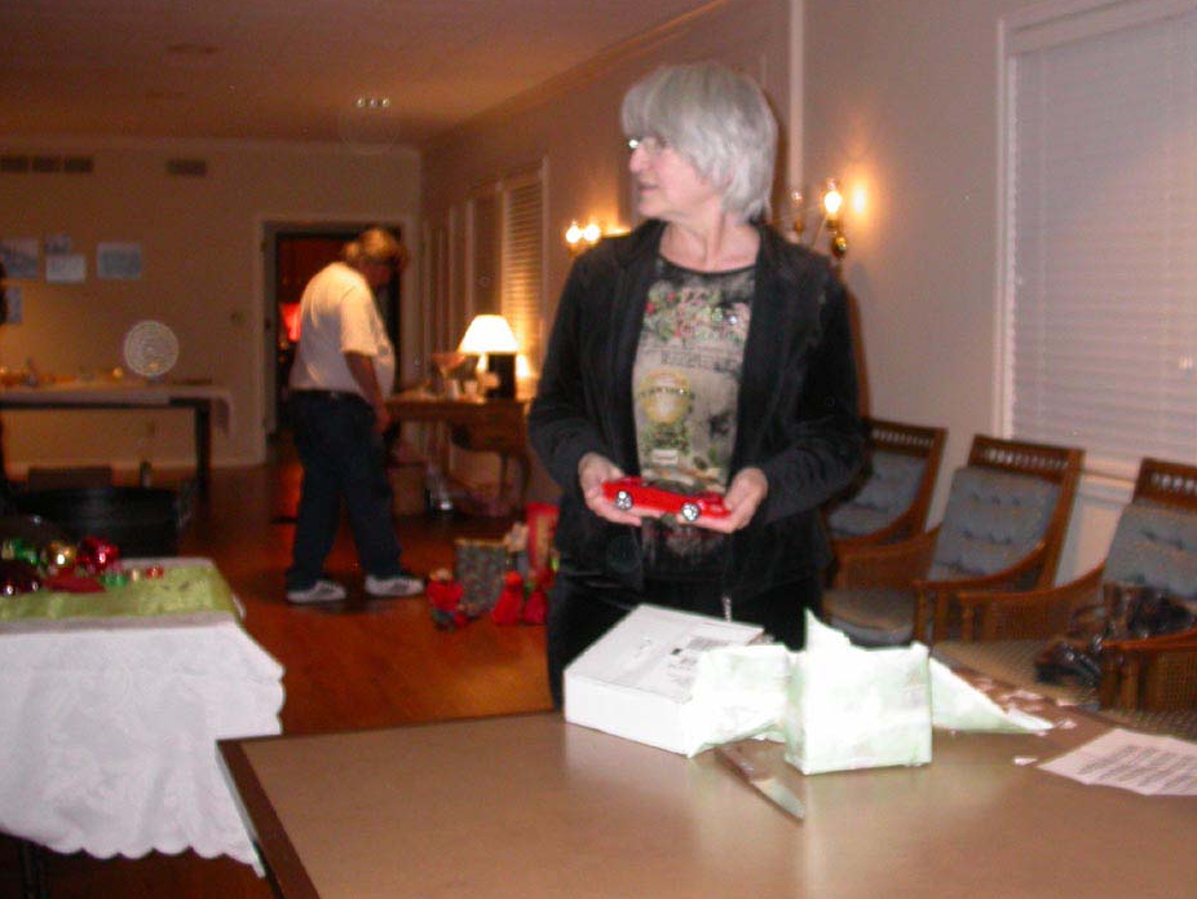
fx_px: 1453
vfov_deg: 34.3
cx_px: 661
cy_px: 415
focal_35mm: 42
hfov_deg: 44.7
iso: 200
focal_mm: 7.85
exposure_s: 1/60
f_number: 2.6
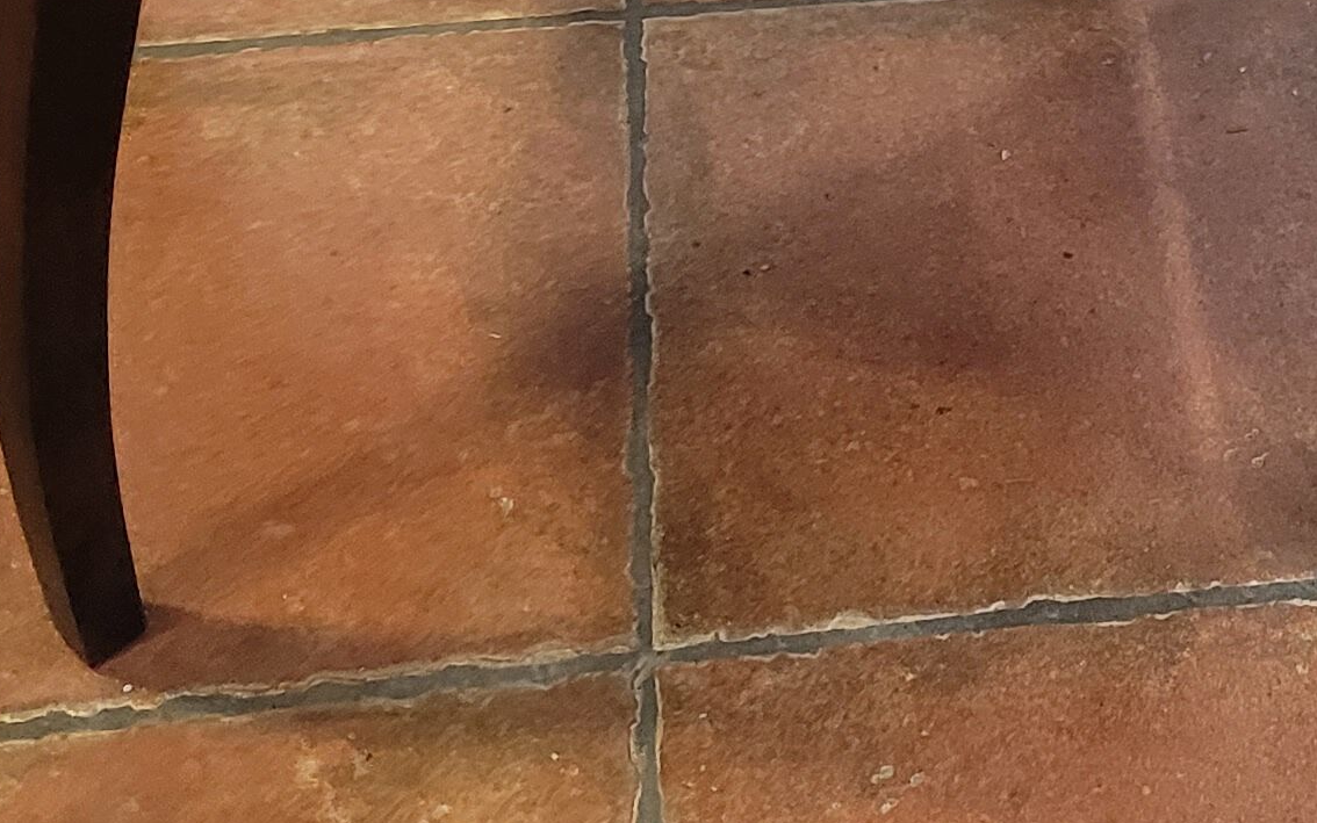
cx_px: 1376
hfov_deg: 20.4
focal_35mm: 98
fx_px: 3518
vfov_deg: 12.6
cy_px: -471
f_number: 1.8
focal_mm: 5.4
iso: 320
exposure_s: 1/50
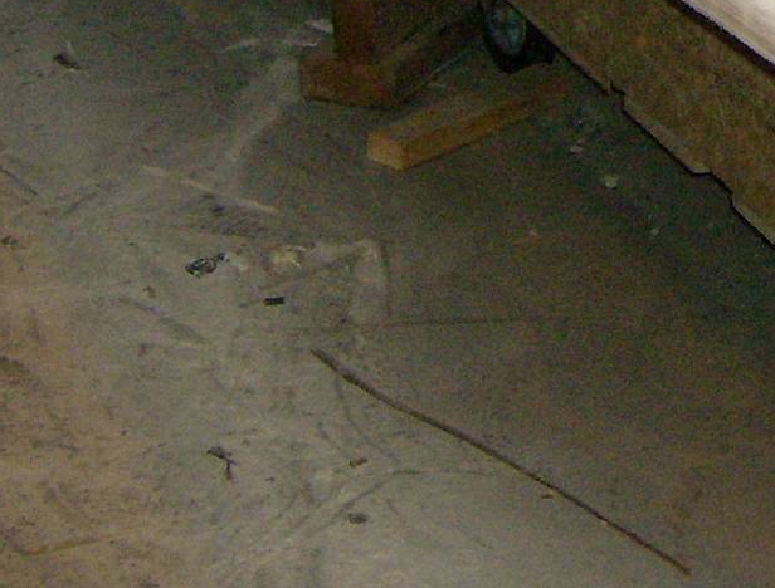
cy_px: -410
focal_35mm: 146
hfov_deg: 12.8
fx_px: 3284
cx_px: 1129
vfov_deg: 9.8
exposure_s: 1/60
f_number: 2.8
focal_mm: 6
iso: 200
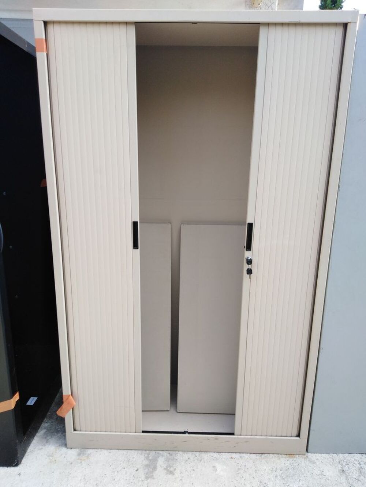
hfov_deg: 54.9
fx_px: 352
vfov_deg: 69.4
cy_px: 244
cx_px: 183
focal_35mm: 25
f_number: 2.2
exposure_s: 1/100
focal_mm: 3.37
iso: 102
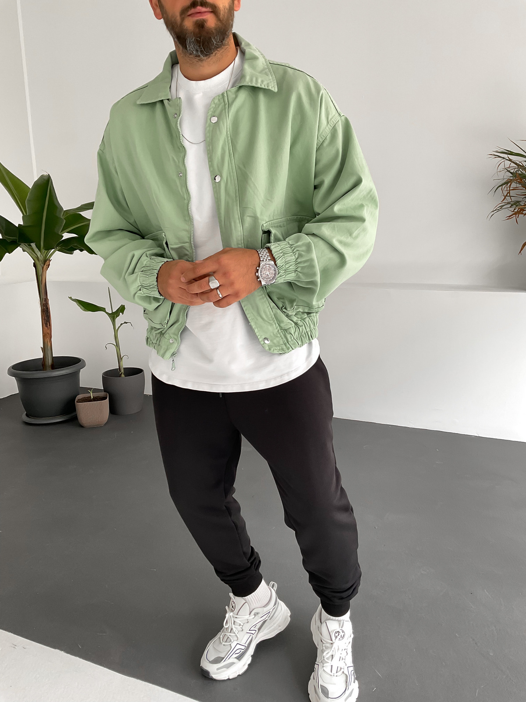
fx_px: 588
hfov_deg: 48.2
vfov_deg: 61.7
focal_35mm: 29
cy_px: 351
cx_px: 263
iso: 50
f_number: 1.8
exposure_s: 1/120
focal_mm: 3
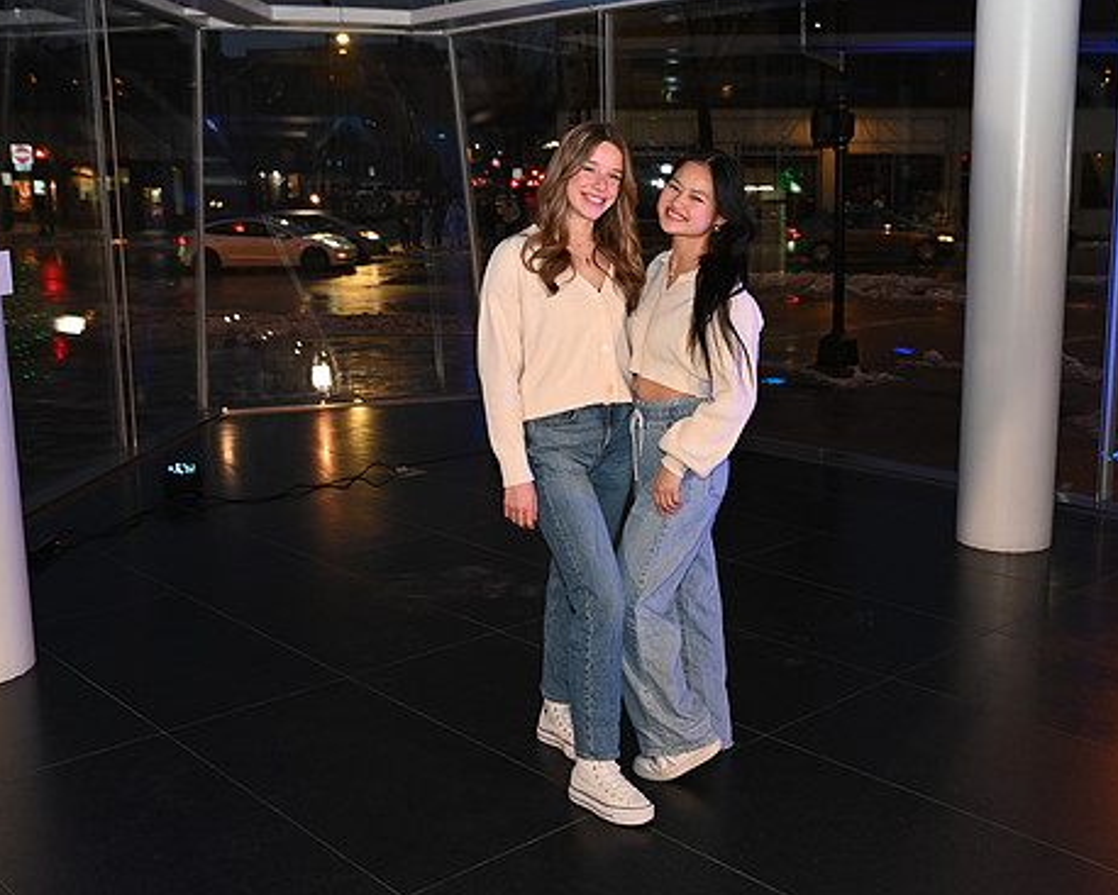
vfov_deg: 39.2
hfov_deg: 47.8
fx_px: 1258
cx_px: 627
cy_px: 429
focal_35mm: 38
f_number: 4
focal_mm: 32
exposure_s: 1/60
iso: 800
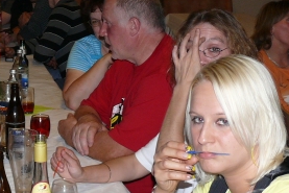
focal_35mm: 105
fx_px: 843
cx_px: -3
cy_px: 80
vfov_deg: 13.1
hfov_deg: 18.9
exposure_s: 1/30
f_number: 2.8
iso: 100
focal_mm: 7.4
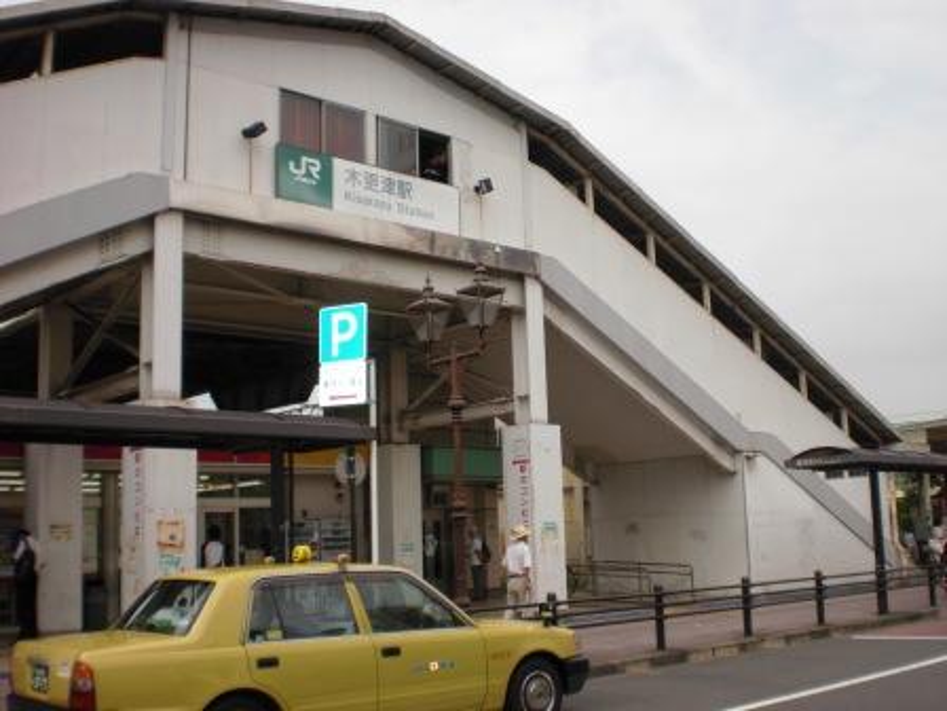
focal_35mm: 38
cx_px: 474
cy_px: 356
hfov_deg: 49.0
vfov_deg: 37.7
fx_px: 1040
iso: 64
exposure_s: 1/320
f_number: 5.6
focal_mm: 6.3
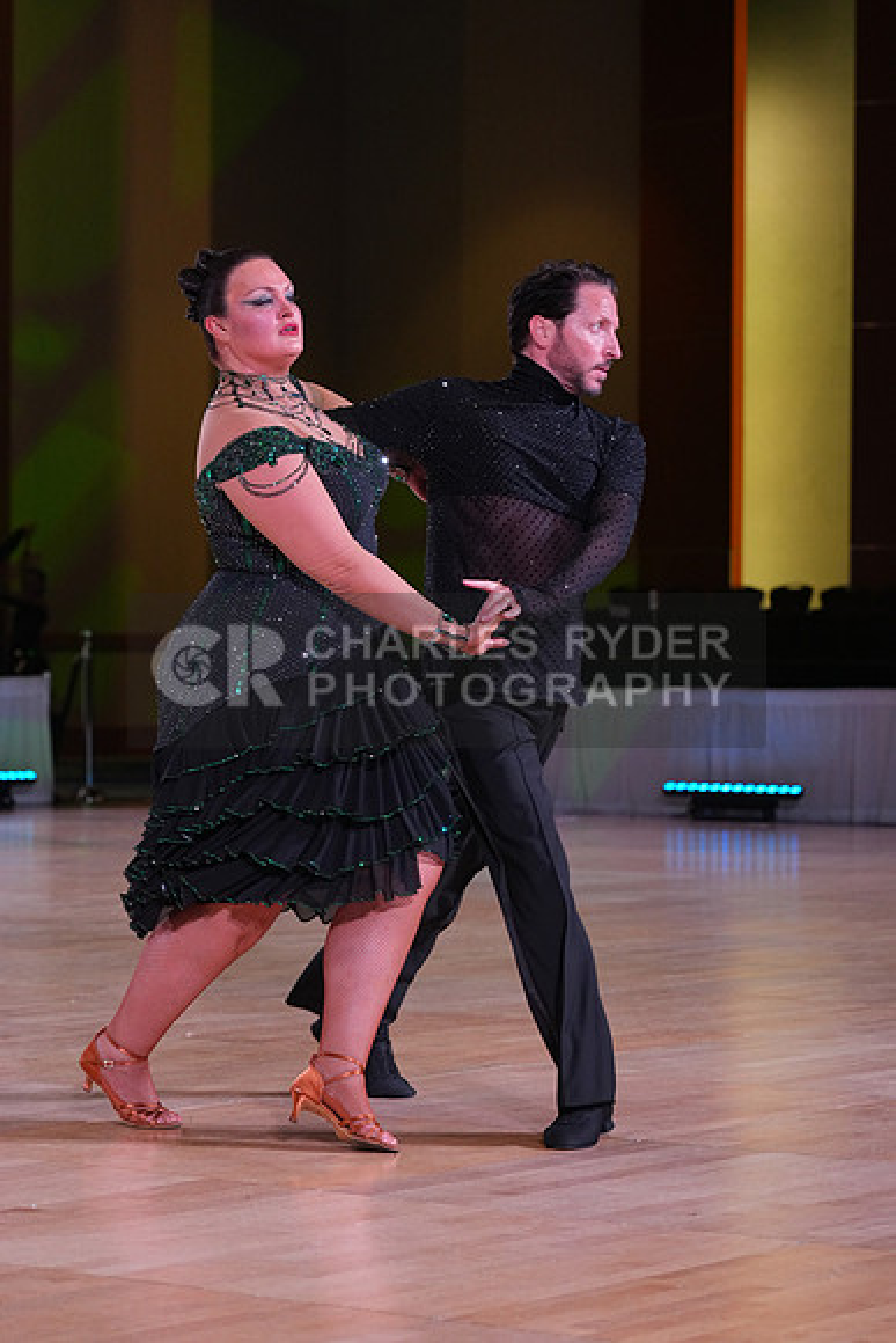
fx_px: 3917
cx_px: 448
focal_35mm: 105
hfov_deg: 13.0
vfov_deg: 19.5
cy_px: 672
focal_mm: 105
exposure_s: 1/250
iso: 2500
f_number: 5
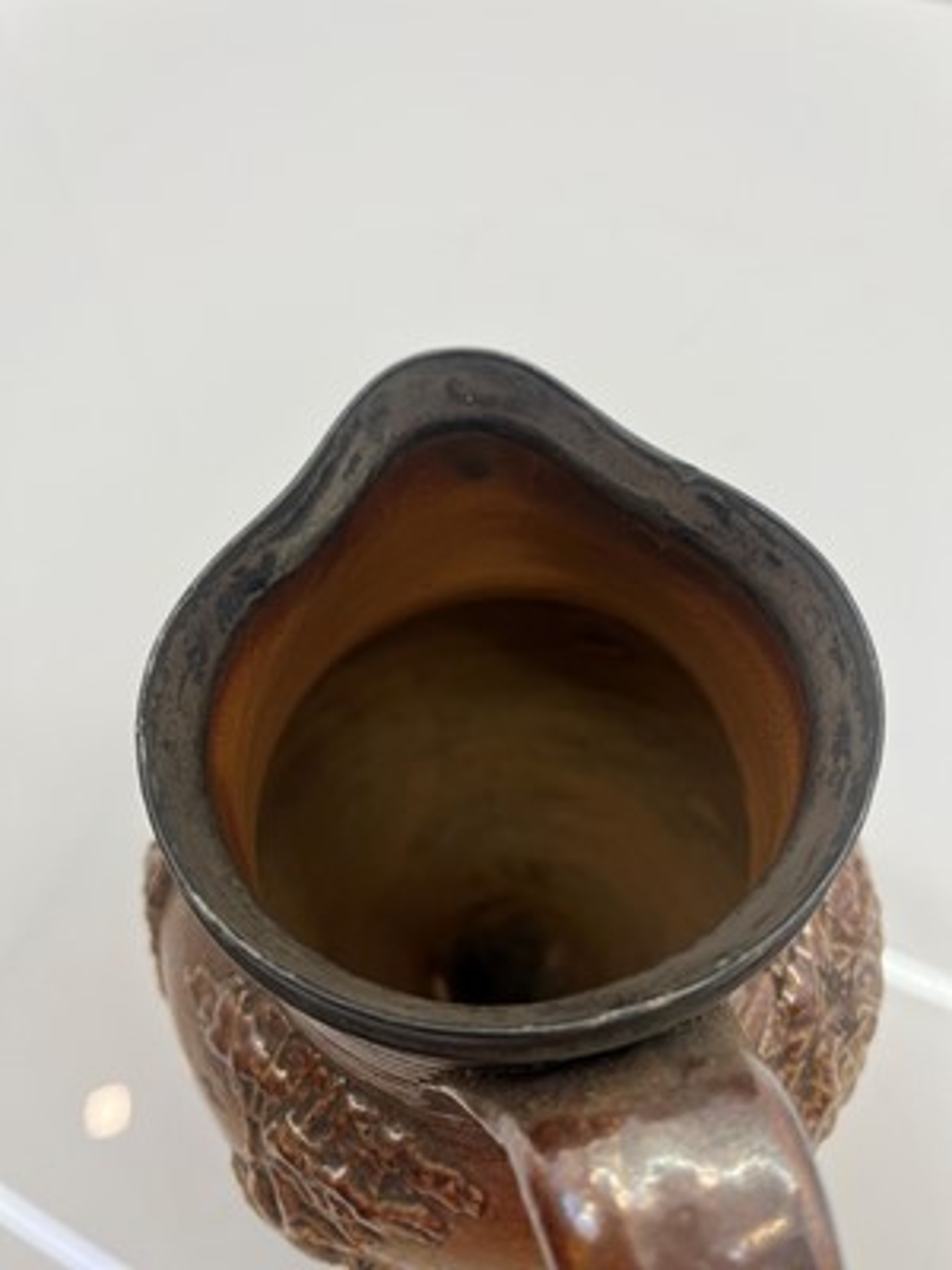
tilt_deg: -59.3
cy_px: 635
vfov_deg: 67.3
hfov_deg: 53.1
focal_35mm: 26
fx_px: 953
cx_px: 476
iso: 32
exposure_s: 1/100
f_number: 1.6
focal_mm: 5.1
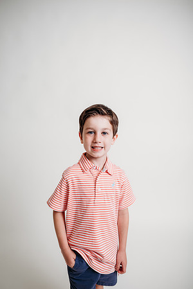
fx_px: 193
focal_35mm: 24
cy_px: 144
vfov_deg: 73.7
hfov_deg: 53.1
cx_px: 96
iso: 100
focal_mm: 24
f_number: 2.8
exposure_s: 1/200
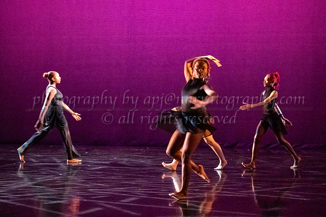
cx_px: 191
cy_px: 82
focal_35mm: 77
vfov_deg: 17.7
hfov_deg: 26.3
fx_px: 696
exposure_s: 1/125
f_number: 4
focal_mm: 62
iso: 6400
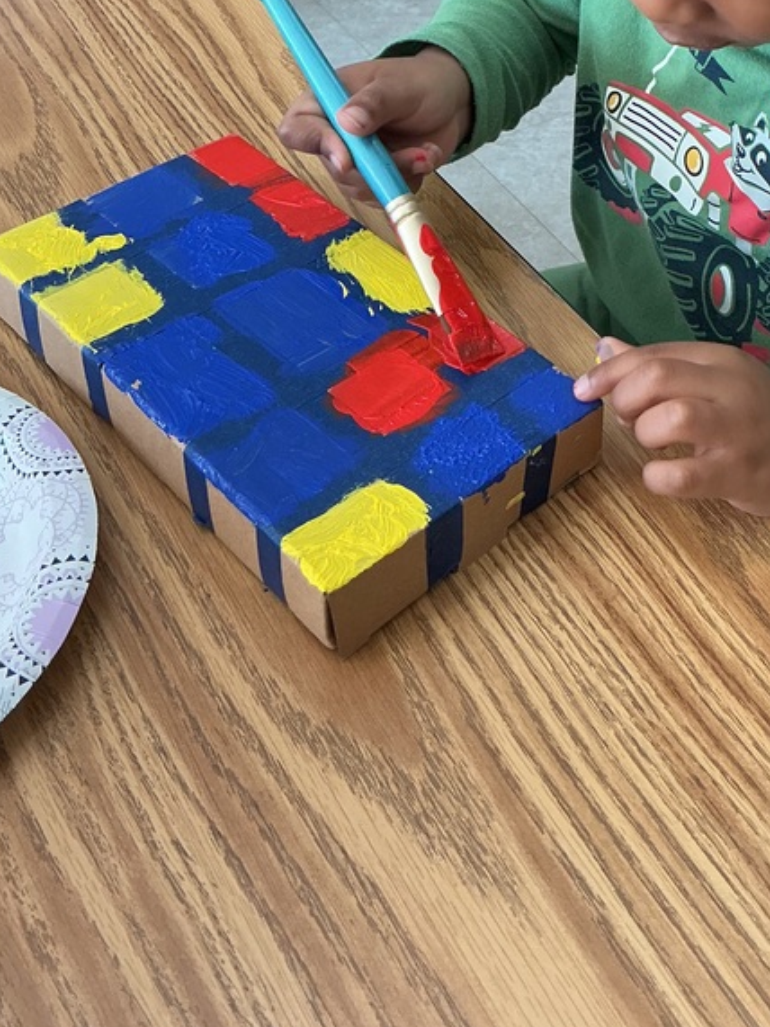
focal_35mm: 52
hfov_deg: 27.6
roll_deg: -0.4
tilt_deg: -34.8
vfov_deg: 35.0
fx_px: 1543
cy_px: 133
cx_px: 585
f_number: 1.8
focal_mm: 3
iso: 100
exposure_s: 1/60
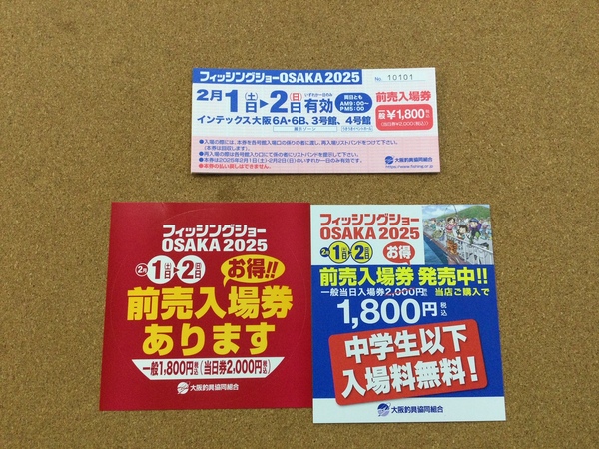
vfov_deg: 45.4
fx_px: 536
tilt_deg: -79.9
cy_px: 224
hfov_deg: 58.4
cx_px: 300
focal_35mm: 31
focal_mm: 3.3
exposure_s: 1/30
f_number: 2.4
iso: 25
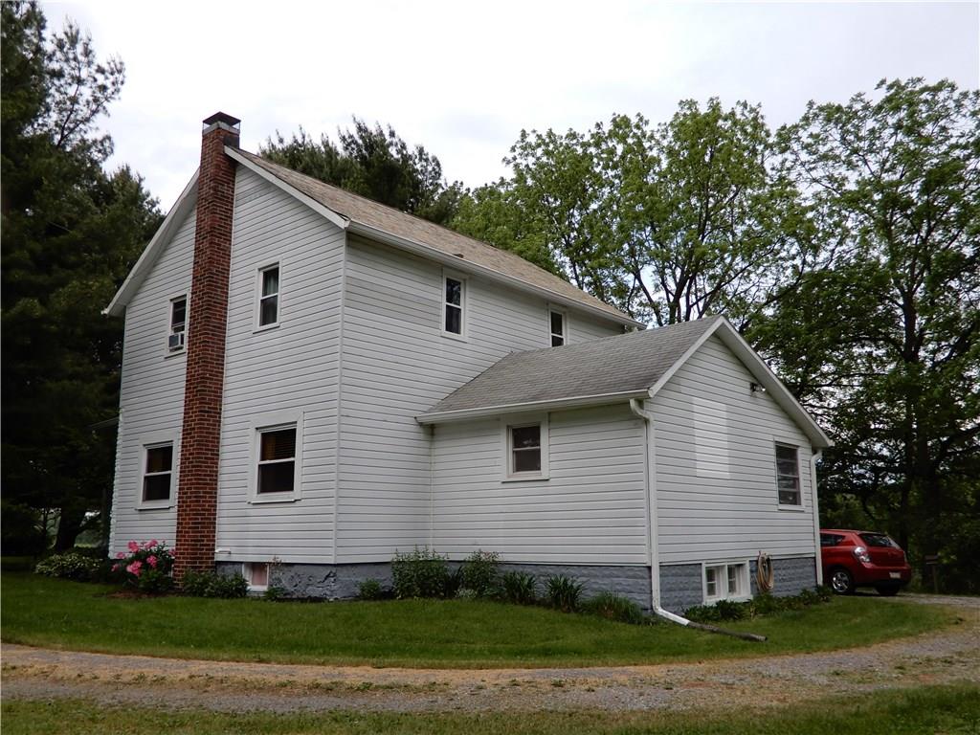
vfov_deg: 46.8
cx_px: 490
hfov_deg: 60.0
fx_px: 849
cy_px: 368
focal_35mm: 30
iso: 80
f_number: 3.5
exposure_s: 1/125
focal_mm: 5.4
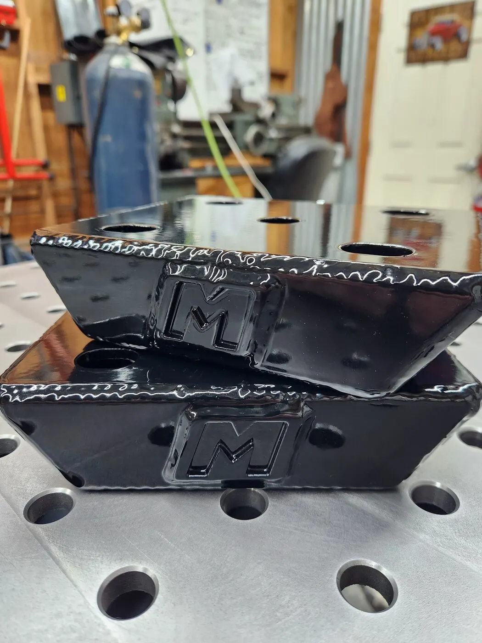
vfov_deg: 73.9
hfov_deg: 58.9
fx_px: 427
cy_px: 322
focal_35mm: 23
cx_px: 241
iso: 320
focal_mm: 5.4
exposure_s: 1/120
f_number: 1.8
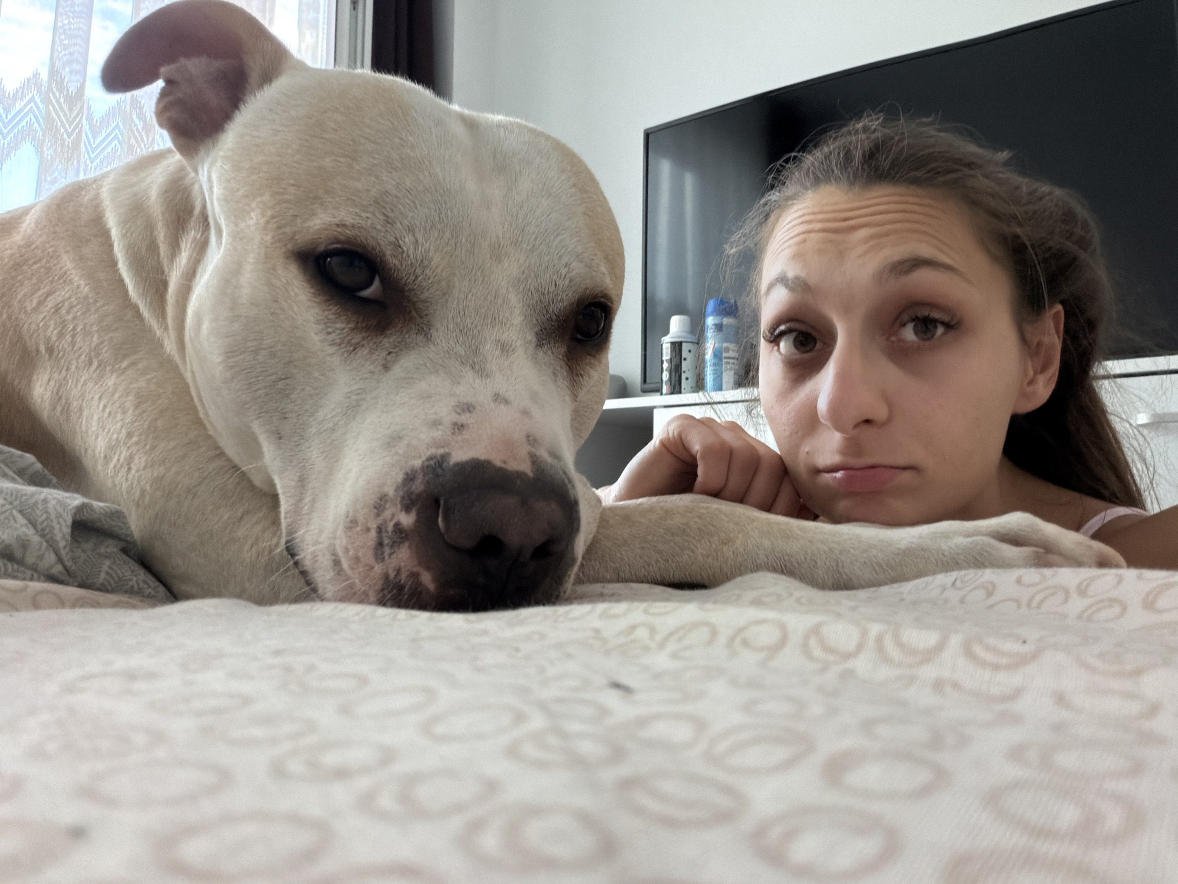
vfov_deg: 58.9
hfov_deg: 73.9
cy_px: 442
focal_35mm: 23
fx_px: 783
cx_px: 589
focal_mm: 2.71
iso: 400
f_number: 1.9
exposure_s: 1/37
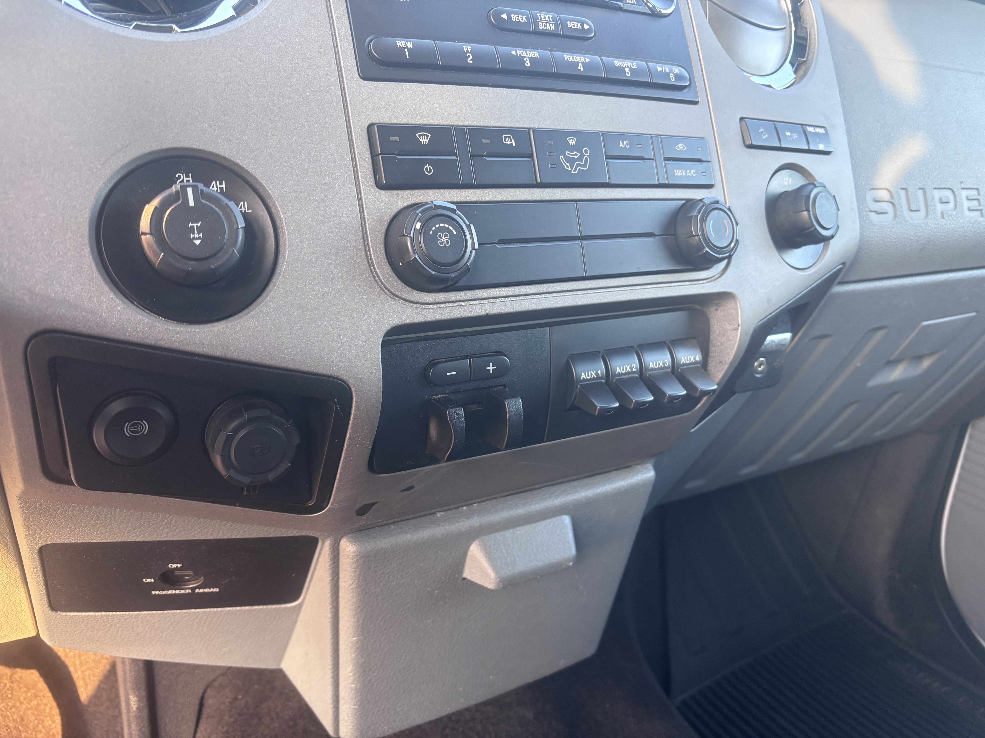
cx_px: 492
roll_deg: -1.3
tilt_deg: -15.7
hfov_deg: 67.3
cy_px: 369
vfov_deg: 53.1
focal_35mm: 26
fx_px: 740
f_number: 1.6
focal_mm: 5.96
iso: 125
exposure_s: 1/62
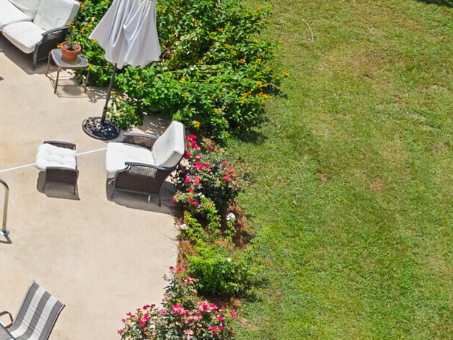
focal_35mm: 120
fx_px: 1571
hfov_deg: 14.6
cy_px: -18
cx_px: -327
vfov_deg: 12.2
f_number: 1.8
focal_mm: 8.67
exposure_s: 1/5000
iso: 320
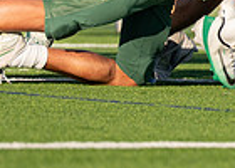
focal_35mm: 1203
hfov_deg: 1.7
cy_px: -68
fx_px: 8029
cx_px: 394
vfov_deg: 1.2
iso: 200
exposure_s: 1/4000
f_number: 2.8
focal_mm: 200
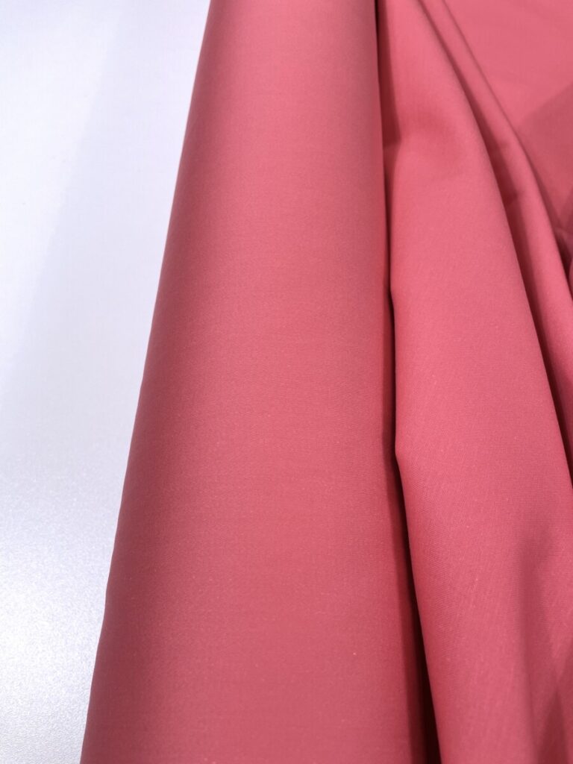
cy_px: 382
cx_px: 286
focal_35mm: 26
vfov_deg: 67.3
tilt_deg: -58.6
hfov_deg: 53.1
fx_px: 574
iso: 50
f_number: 1.6
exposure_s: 1/100
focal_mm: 4.2
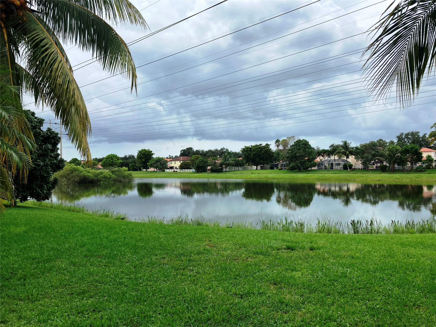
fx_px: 353
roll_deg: +0.2
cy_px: 164
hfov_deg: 63.4
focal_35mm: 28
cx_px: 218
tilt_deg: +0.9
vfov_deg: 49.7
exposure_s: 1/2208
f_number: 1.8
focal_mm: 3.99
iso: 20
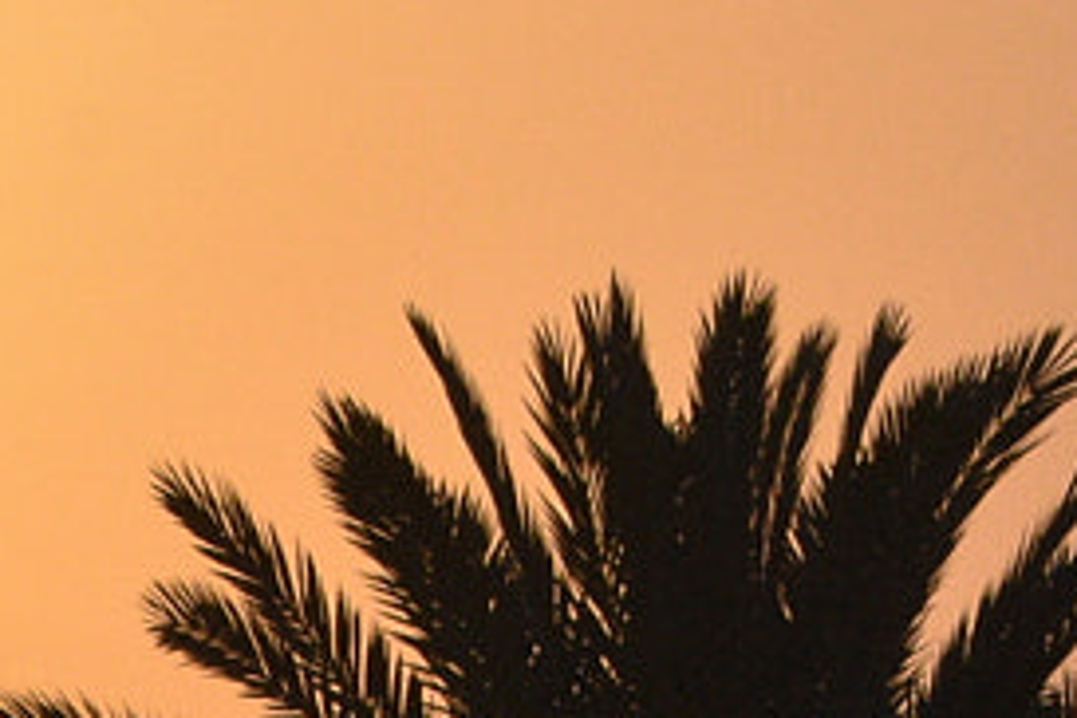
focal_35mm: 616
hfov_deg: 3.3
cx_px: -1720
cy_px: 2000
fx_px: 18427
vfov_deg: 2.2
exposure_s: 1/1250
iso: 1000
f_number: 9
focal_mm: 70
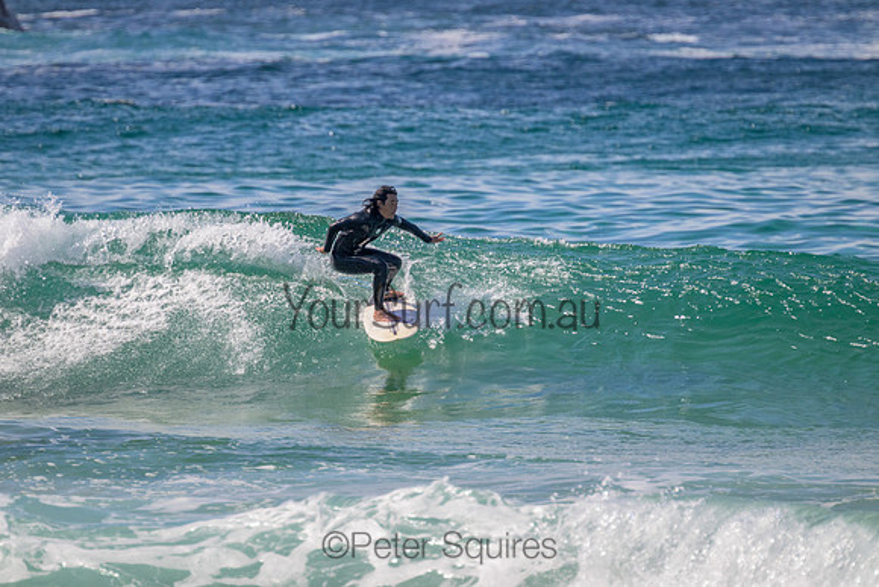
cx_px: 440
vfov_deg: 1.7
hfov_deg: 2.6
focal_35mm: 800
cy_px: 294
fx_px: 19537
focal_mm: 800
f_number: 11
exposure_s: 1/2000
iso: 1250
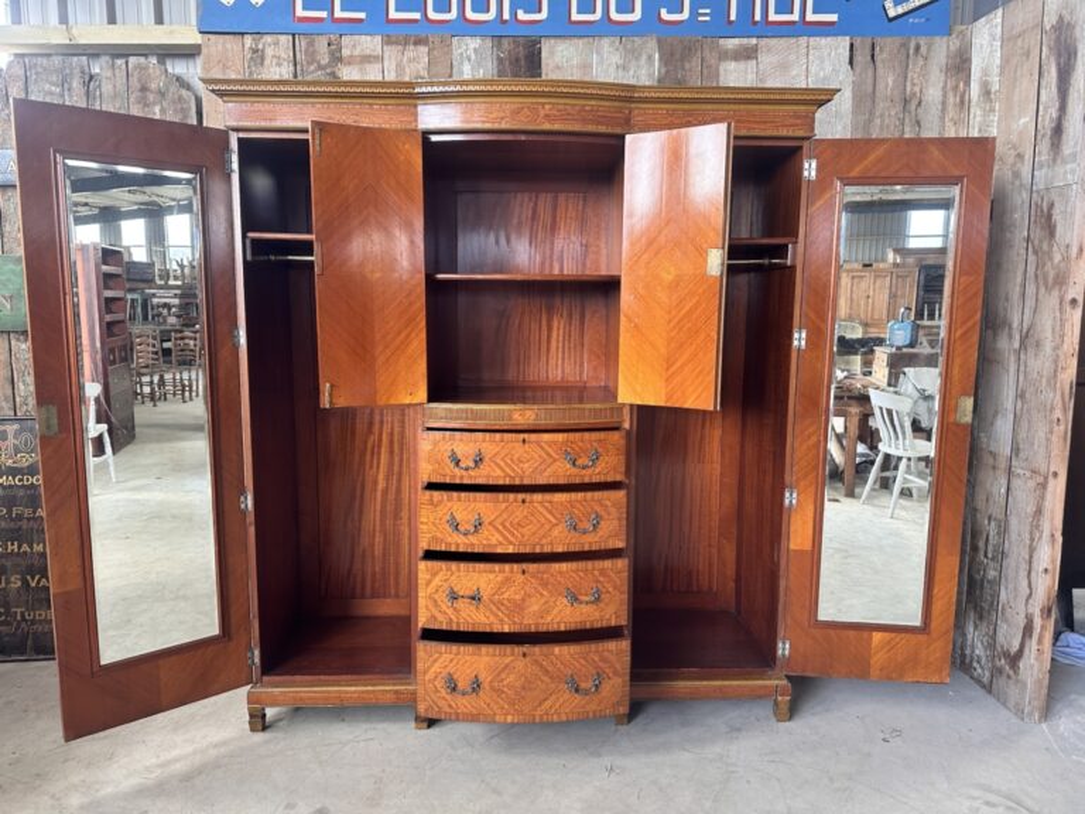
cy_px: 407
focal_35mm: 24
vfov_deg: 56.8
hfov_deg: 71.6
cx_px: 542
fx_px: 752
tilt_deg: -8.3
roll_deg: +0.9
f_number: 1.78
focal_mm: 6.86
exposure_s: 1/78
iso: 250
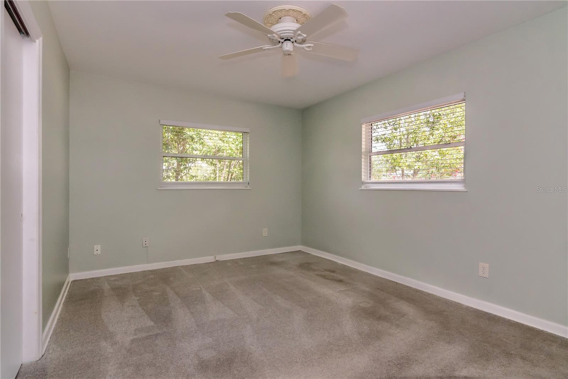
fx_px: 260
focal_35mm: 16
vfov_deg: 72.0
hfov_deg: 95.0
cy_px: 190
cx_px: 284
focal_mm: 11
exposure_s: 1/60
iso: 1400
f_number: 8
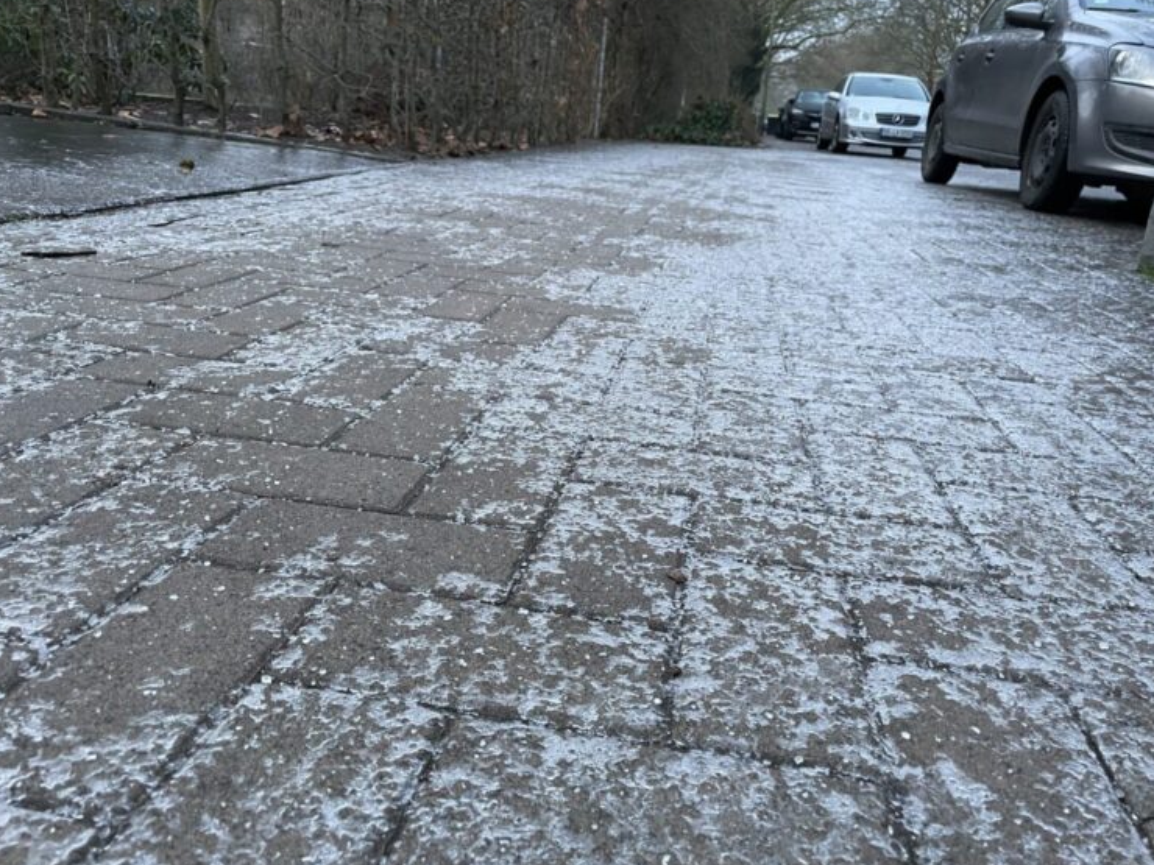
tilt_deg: -15.7
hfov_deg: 65.3
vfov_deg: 51.4
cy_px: 425
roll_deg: -3.4
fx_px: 900
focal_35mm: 27
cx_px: 580
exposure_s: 1/60
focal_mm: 4.2
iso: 160
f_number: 1.6
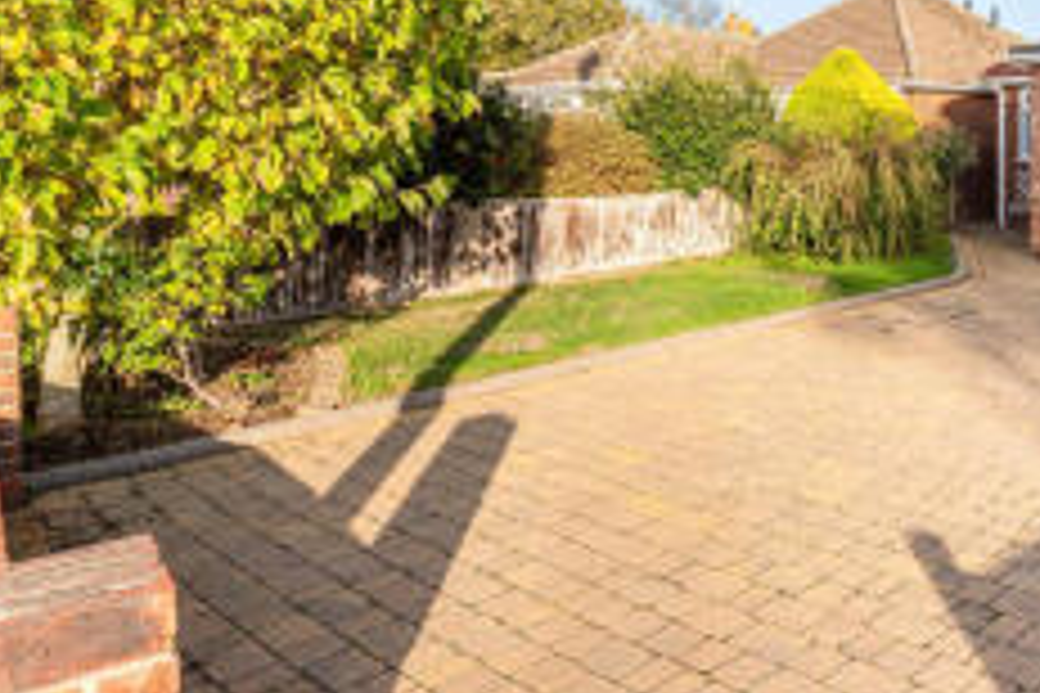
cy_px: 151
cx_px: 977
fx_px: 953
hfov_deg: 49.5
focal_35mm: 33
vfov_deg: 38.6
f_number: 7.1
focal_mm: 16
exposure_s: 1/320
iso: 200
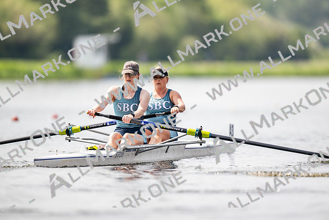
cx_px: 164
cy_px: 110
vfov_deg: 2.3
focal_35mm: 600
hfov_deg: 3.4
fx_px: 5484
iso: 360
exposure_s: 1/2500
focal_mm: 600
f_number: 4
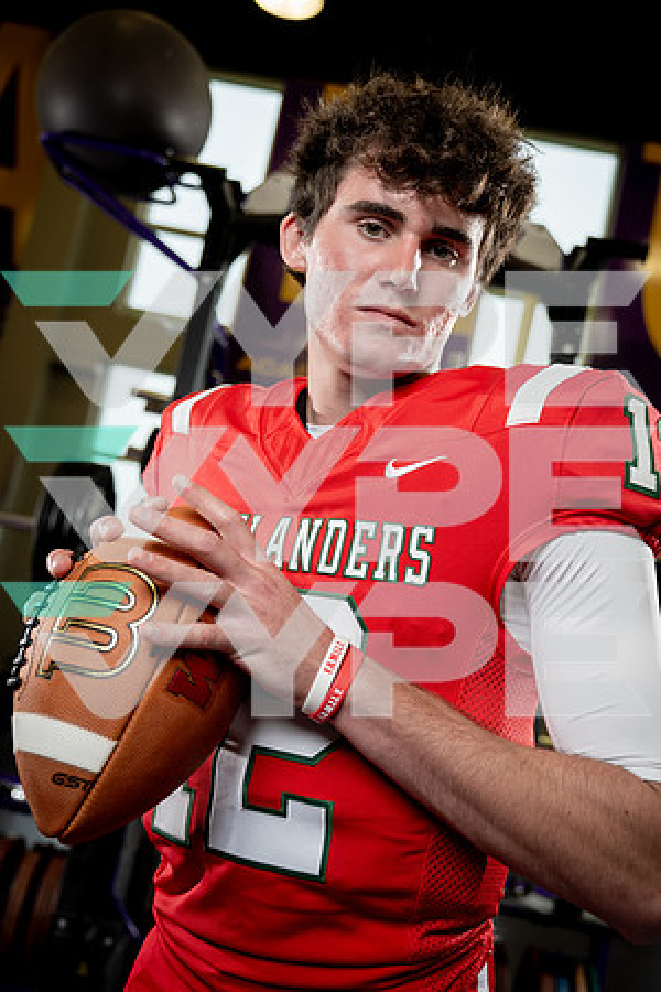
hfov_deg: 35.1
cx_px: 330
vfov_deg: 50.7
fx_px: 1047
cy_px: 496
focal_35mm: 38
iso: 640
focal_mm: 38
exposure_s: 1/250
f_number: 4
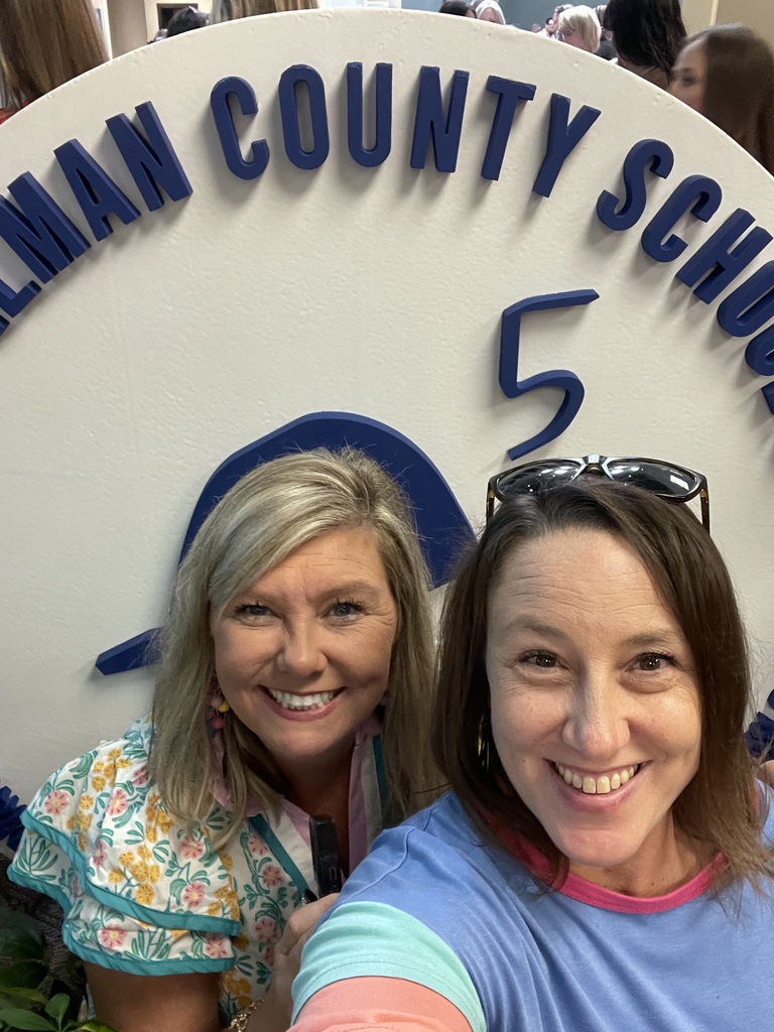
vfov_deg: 60.0
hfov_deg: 46.8
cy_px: 516
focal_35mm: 30
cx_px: 387
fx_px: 894
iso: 400
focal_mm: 2.71
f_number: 2.2
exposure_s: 1/40
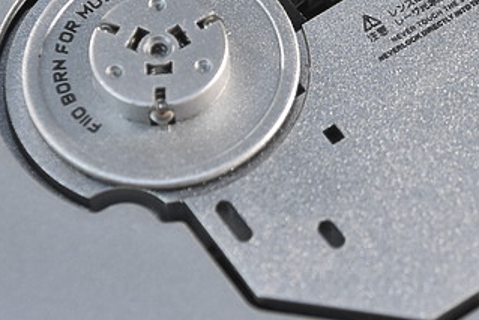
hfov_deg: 5.6
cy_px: 2
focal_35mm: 367
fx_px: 4885
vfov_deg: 3.7
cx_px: 399
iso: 1250
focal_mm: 100
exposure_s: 1/100
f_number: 5.6
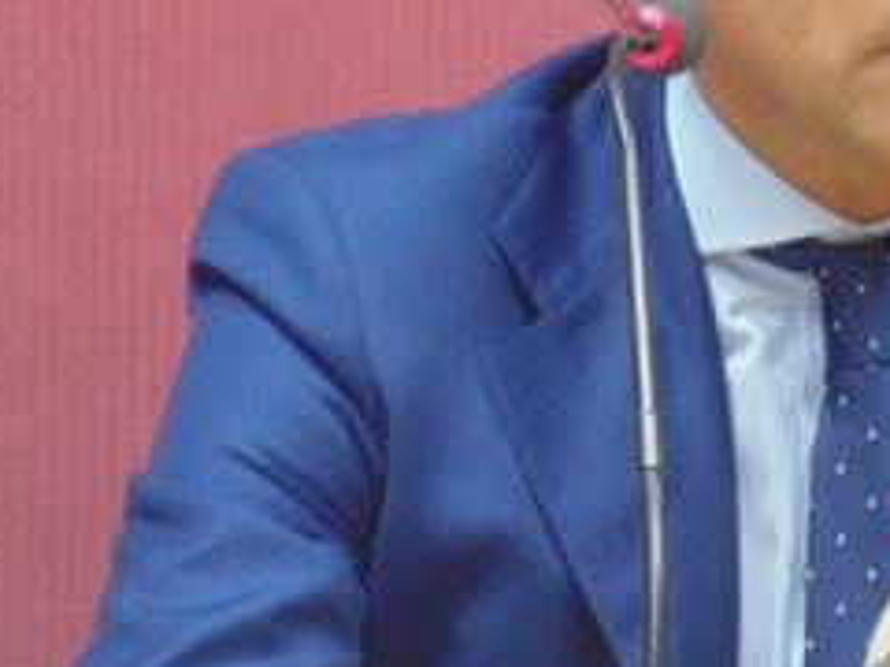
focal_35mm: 426
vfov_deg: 3.5
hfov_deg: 4.6
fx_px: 10953
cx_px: 782
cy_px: 295
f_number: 5.2
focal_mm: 27.8
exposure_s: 1/15
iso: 400
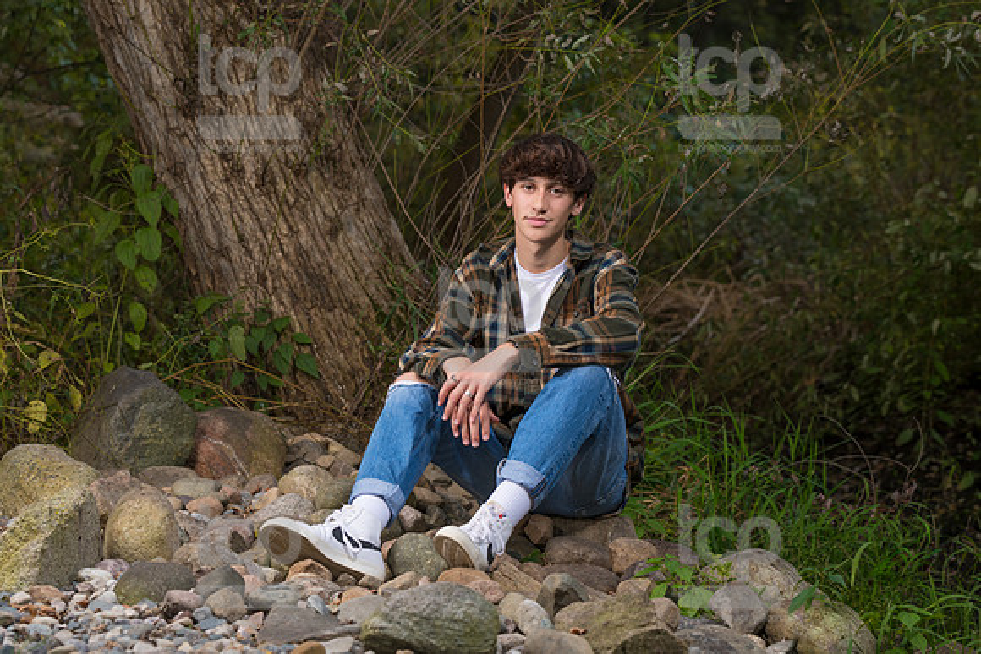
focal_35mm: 93
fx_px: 2547
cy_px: 319
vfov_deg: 14.6
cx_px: 488
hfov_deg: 21.8
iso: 125
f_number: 4.5
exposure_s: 1/250
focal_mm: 86
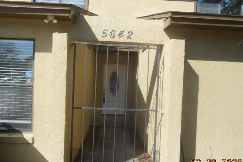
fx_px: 189
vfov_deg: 46.4
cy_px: 86
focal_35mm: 28
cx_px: 124
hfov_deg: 65.5
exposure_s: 1/640
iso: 80
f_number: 3.2
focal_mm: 4.6
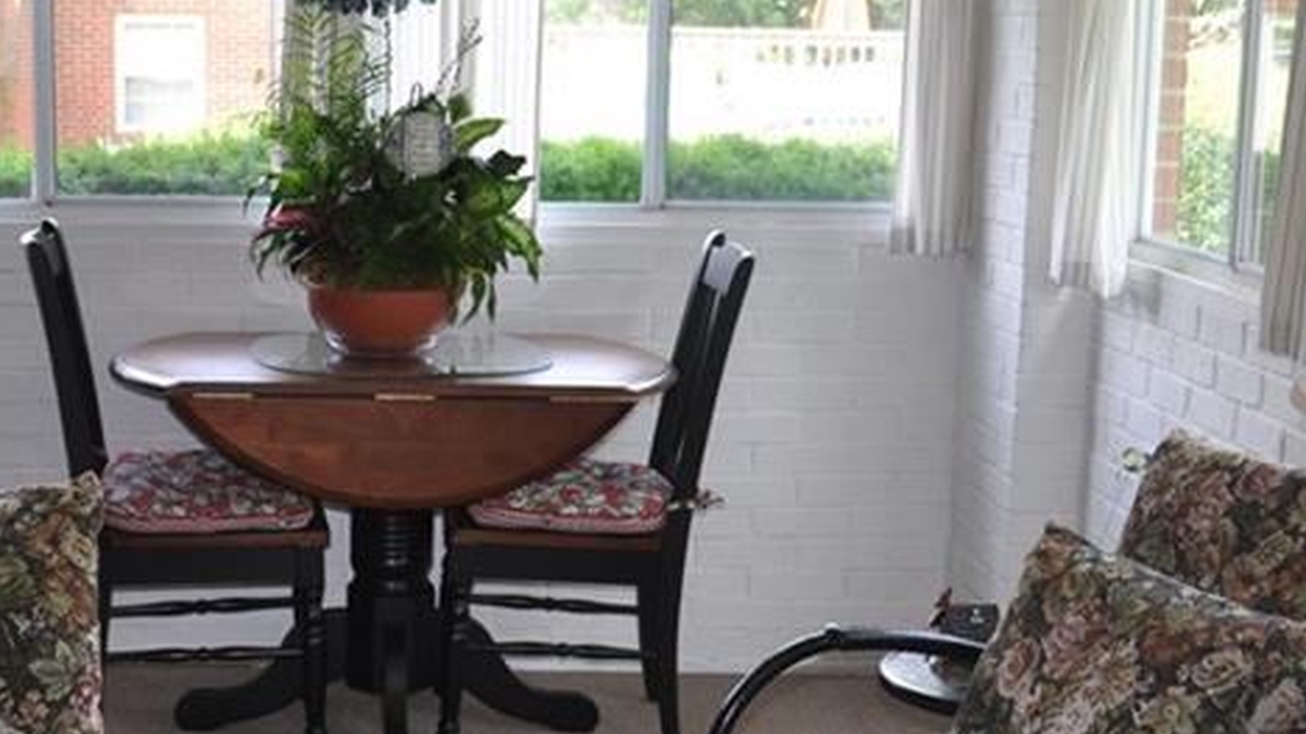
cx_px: 505
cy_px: 562
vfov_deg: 16.6
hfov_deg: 29.2
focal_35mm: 72
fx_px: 2498
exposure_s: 1/160
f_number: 3.8
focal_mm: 21
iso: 400
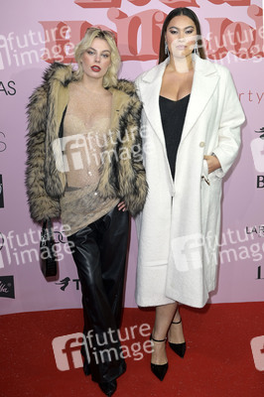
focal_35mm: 40
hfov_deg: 33.3
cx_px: 132
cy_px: 198
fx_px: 441
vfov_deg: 48.5
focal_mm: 40
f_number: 6.3
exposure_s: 1/250
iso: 800
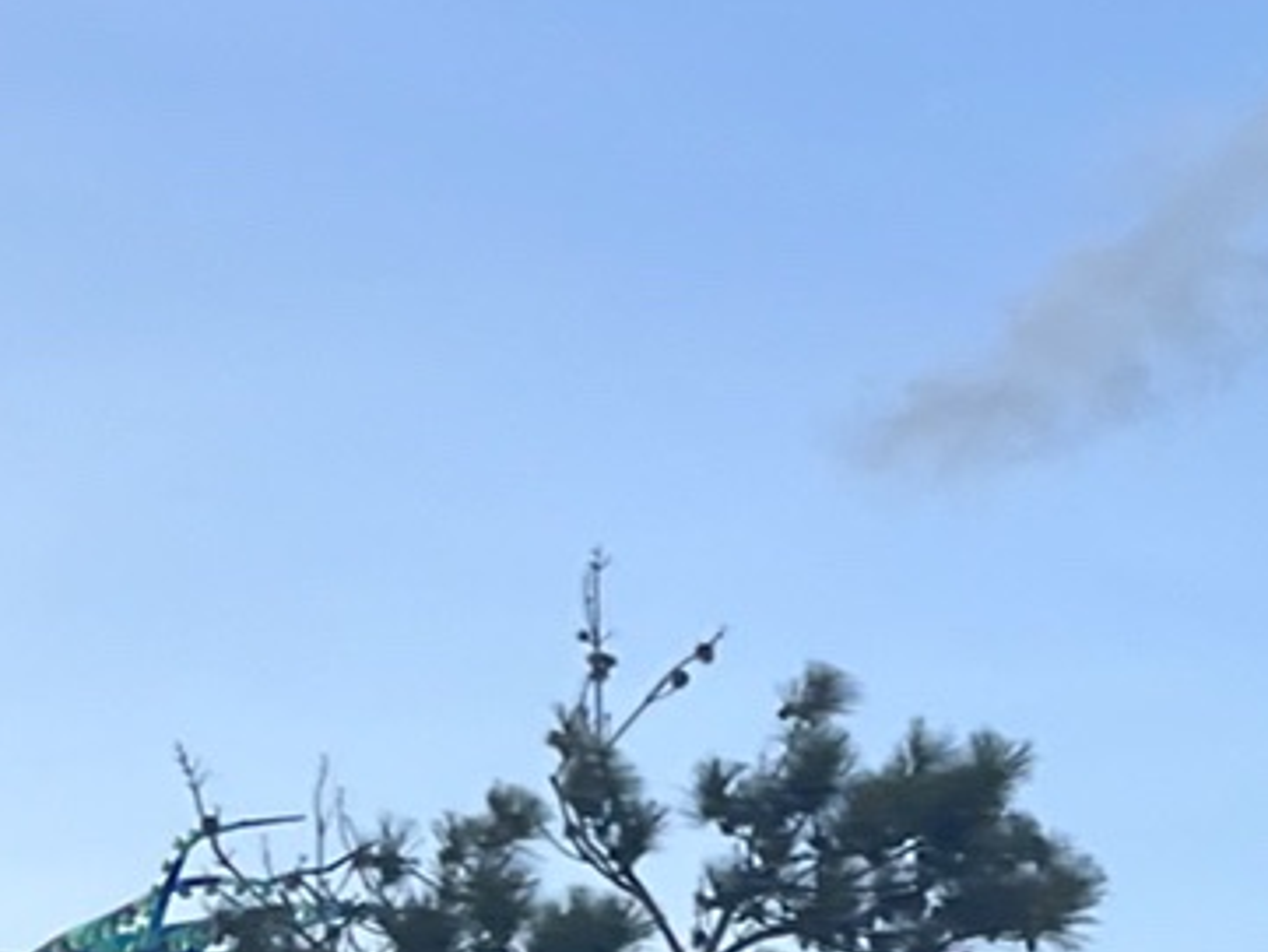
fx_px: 5277
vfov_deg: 10.2
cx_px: 2016
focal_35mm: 144
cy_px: 991
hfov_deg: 12.8
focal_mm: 5.1
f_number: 1.6
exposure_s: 1/121
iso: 40
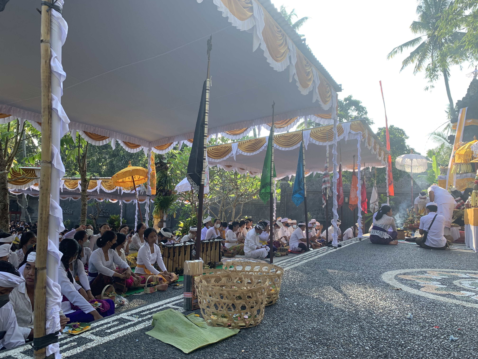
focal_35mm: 26
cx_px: 239
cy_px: 180
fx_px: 359
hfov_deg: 67.3
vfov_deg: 53.1
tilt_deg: +3.7
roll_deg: -2.5
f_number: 1.8
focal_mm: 4.25
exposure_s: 1/371
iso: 25
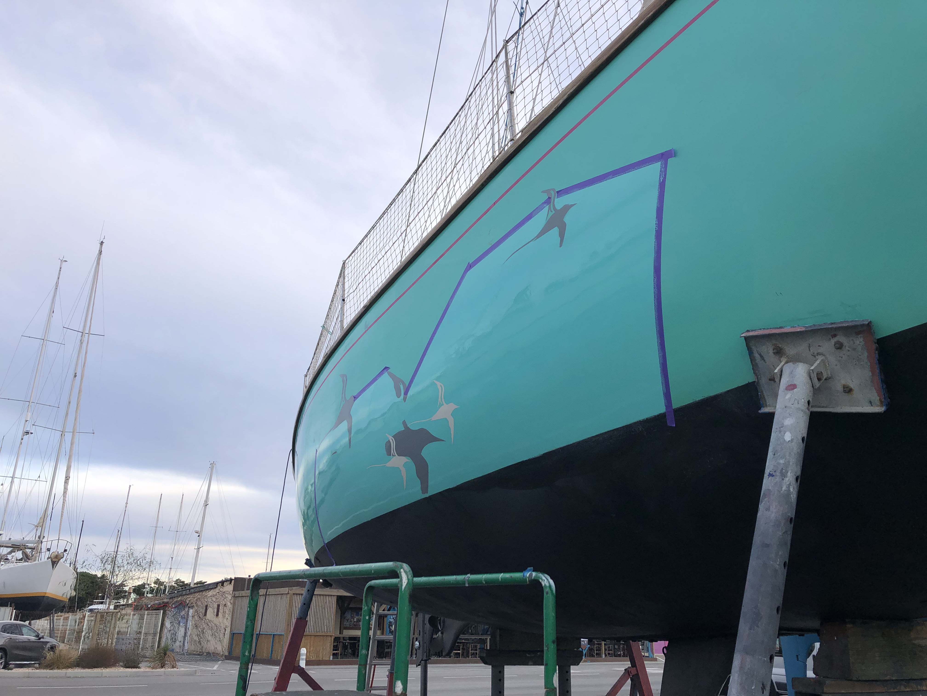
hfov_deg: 63.4
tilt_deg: +20.0
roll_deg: -1.3
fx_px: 750
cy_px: 348
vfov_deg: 49.7
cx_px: 464
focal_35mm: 28
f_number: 1.8
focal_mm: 4
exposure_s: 1/308
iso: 20
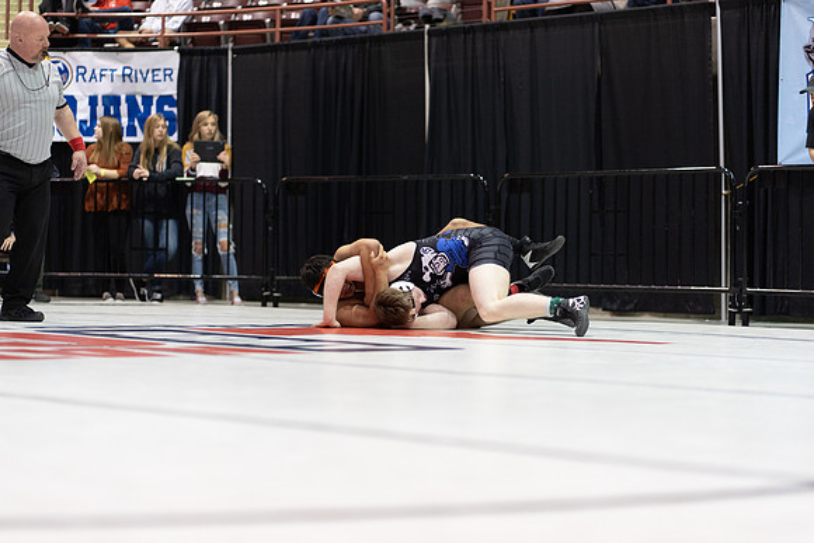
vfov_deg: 16.1
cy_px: 272
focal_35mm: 85
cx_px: 407
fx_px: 1922
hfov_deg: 23.9
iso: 1600
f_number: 1.8
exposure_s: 1/500
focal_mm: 85
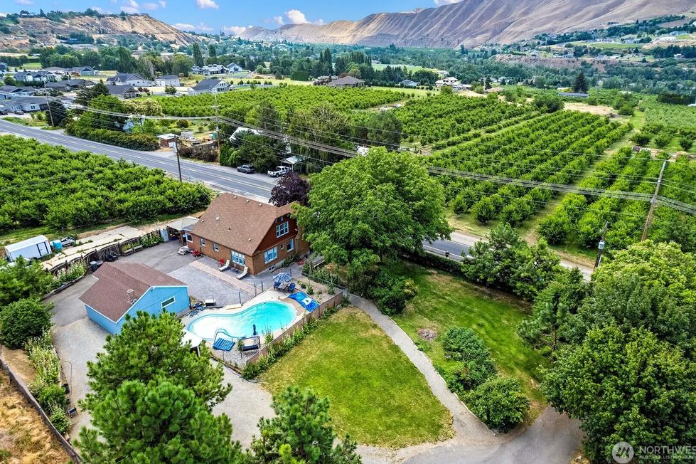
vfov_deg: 55.1
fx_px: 444
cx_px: 353
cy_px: 226
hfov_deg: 76.1
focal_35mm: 23
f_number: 2.8
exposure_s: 1/1250
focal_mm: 8.38
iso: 200
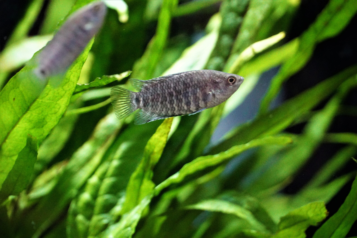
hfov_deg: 10.2
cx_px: 178
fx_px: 2008
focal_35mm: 202
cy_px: 119
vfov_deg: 6.8
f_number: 5.6
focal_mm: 135
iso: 12800
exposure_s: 1/90
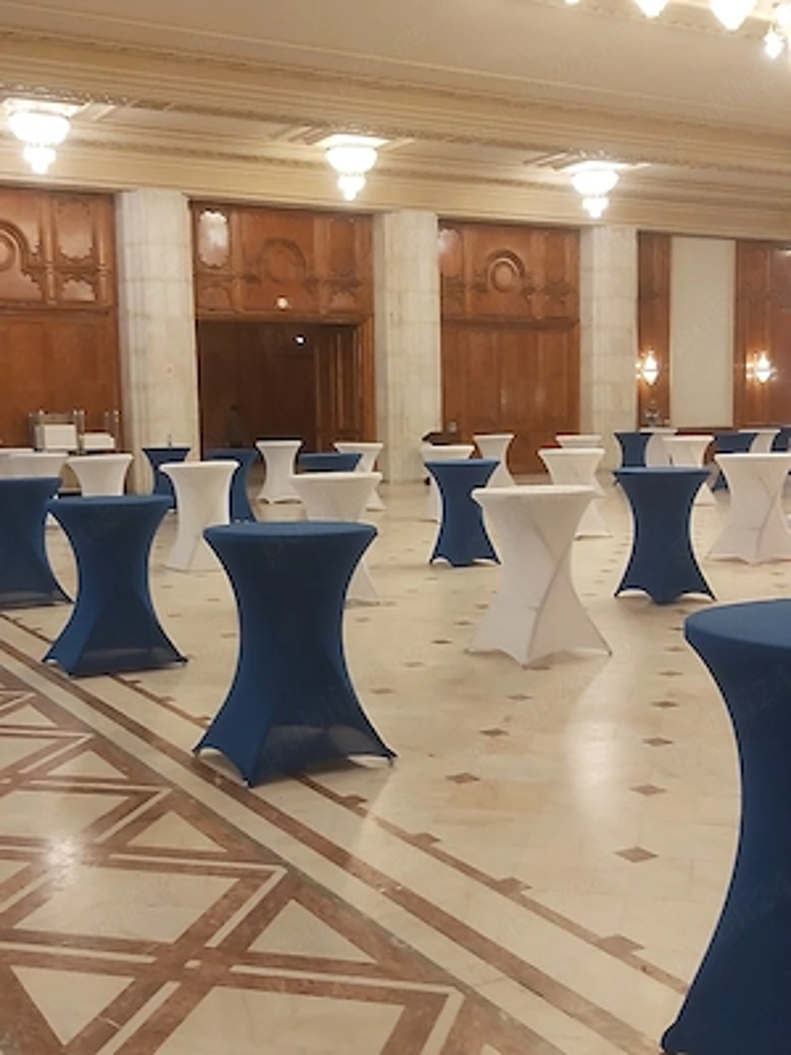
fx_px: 792
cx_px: 396
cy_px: 528
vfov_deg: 67.3
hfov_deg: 53.1
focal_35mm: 26
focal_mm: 3.92
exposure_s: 1/50
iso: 160
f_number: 1.7
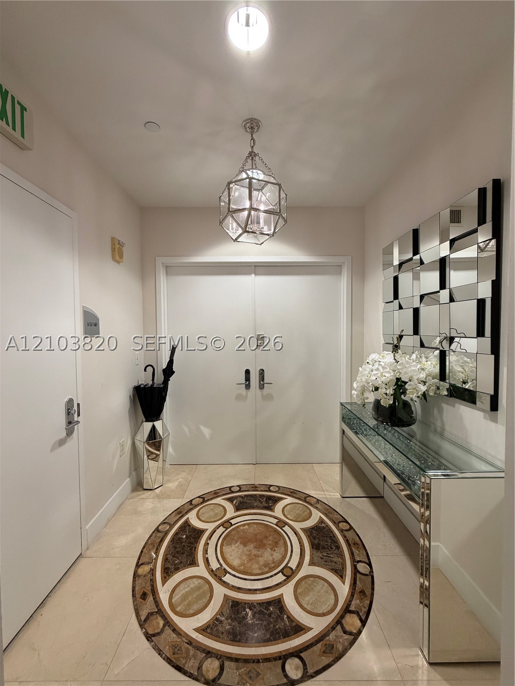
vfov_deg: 102.1
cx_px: 258
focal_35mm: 14
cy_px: 343
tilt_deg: -2.3
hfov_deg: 85.7
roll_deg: +0.1
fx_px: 278
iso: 250
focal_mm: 2.22
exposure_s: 1/120
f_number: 2.2
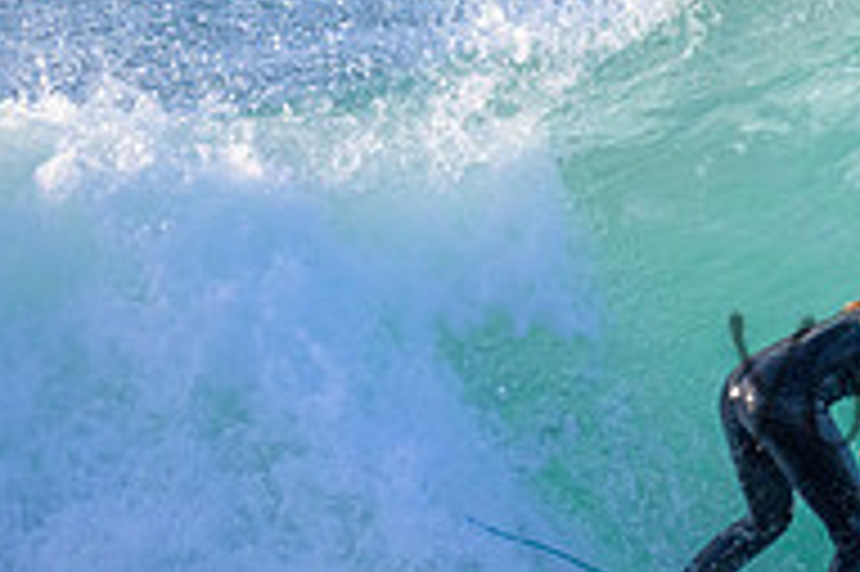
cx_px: 1193
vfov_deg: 0.8
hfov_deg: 1.2
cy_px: 345
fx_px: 39883
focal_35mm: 1671
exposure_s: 1/2000
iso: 3200
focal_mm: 550
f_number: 11
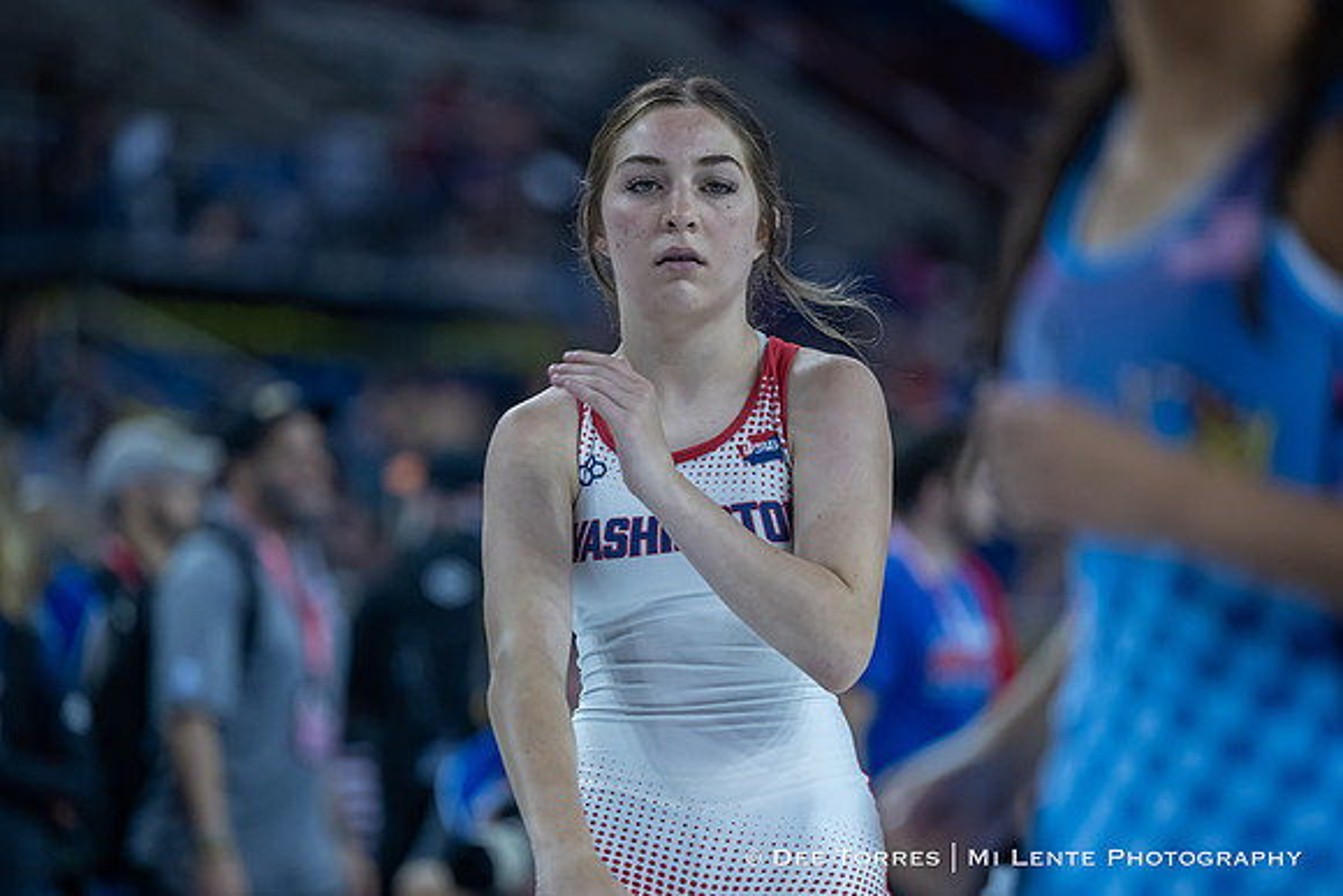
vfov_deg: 5.8
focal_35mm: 237
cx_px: 642
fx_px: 8860
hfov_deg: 8.7
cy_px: 508
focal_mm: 185
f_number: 2.8
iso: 1800
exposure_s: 1/800
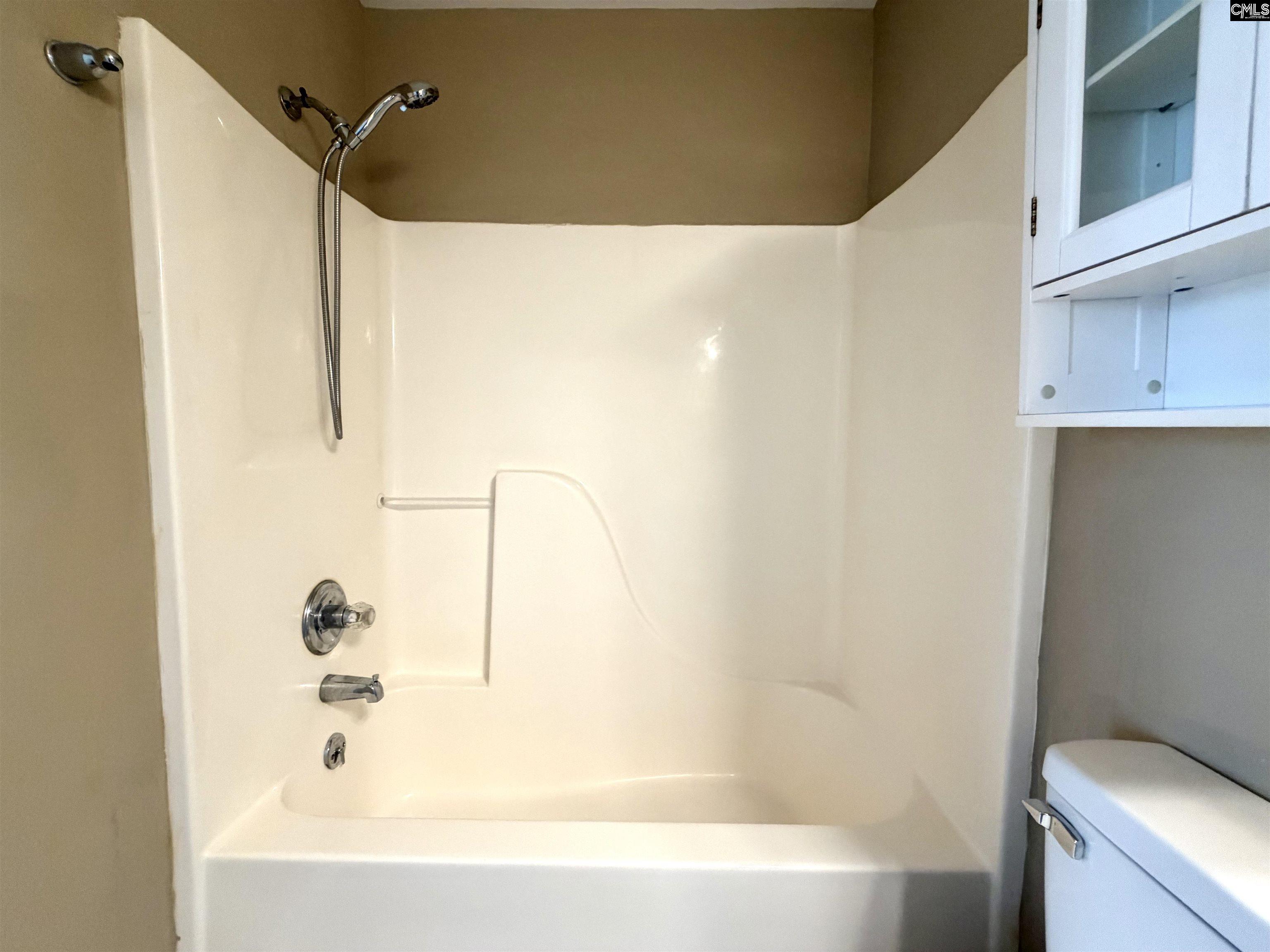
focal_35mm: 14
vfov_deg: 85.7
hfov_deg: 102.1
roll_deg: +0.3
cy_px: 476
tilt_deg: -3.8
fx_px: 514
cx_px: 635
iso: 320
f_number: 2.2
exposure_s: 1/120
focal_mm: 2.22
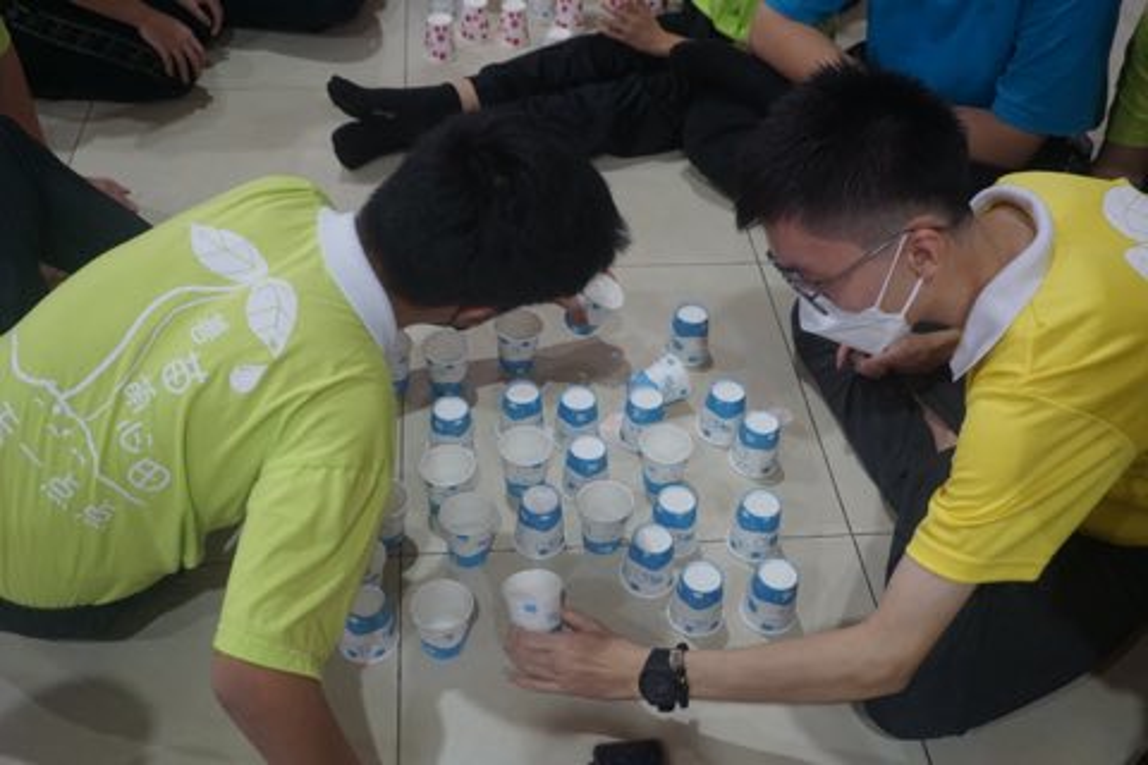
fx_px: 1196
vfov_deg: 35.5
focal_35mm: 38
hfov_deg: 51.3
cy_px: 382
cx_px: 574
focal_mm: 25
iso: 1000
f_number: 4.5
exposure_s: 1/160
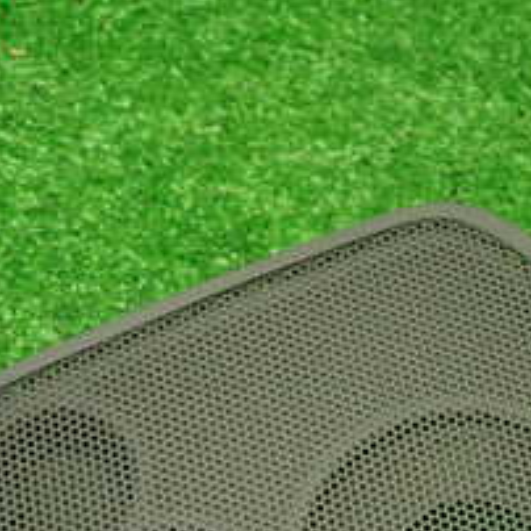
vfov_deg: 16.8
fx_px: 1735
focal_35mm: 100
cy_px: 589
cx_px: 300
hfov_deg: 17.4
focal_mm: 6.83
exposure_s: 1/40
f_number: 2.7
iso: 250
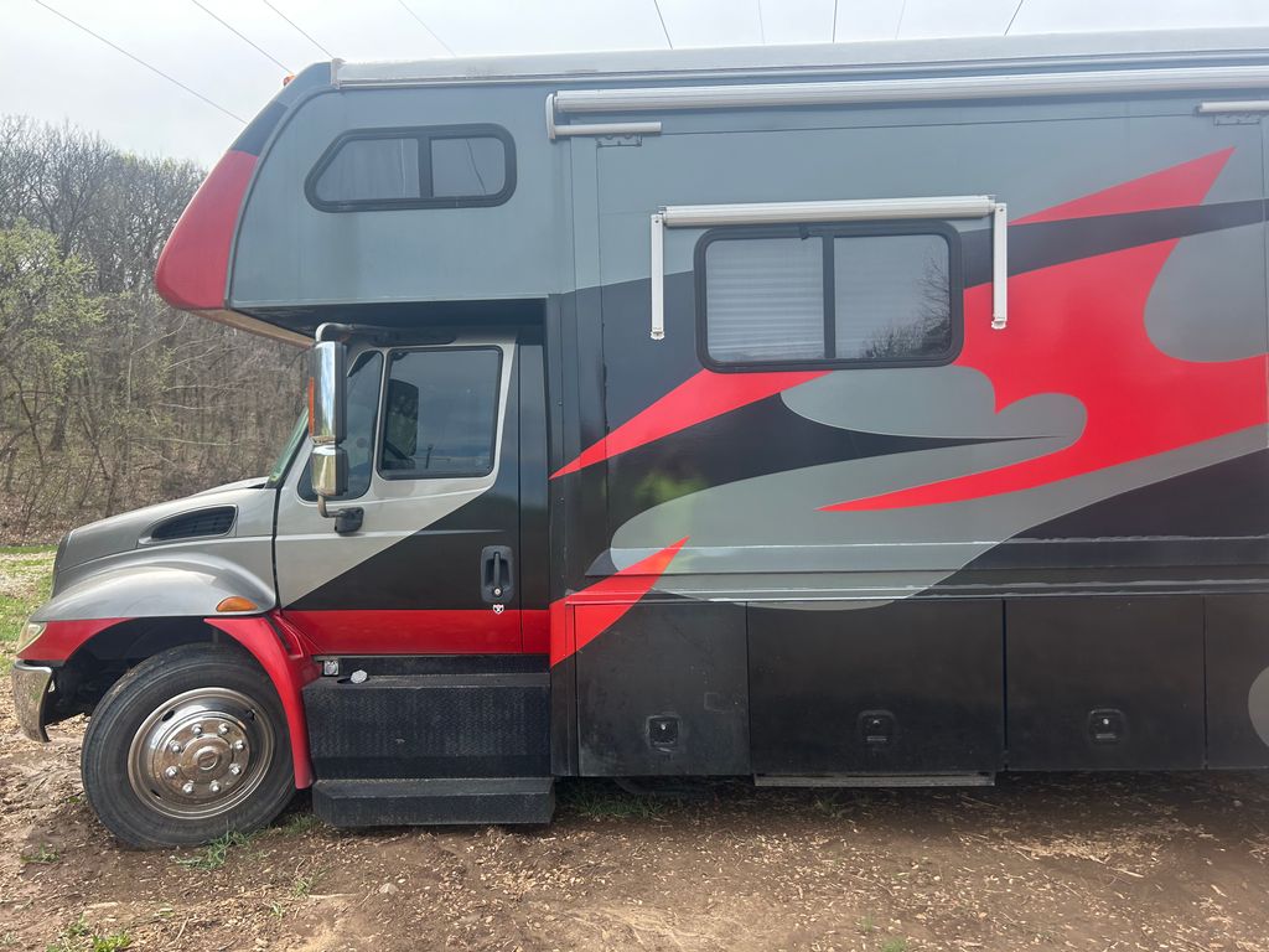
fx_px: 953
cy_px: 476
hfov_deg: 67.3
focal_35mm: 26
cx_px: 634
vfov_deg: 53.1
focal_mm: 5.7
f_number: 1.5
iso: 50
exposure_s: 1/1183
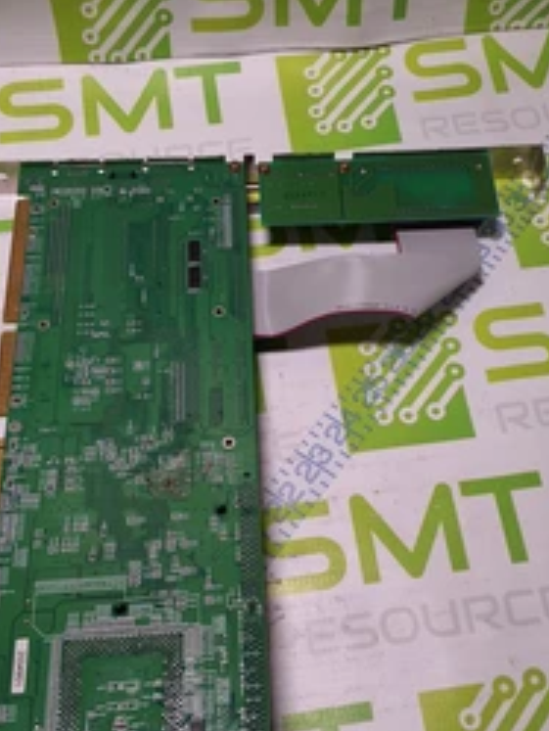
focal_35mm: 45
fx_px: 951
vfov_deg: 42.0
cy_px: 414
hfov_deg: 32.2
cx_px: 288
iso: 32
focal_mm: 2.91
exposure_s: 1/120
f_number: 1.9
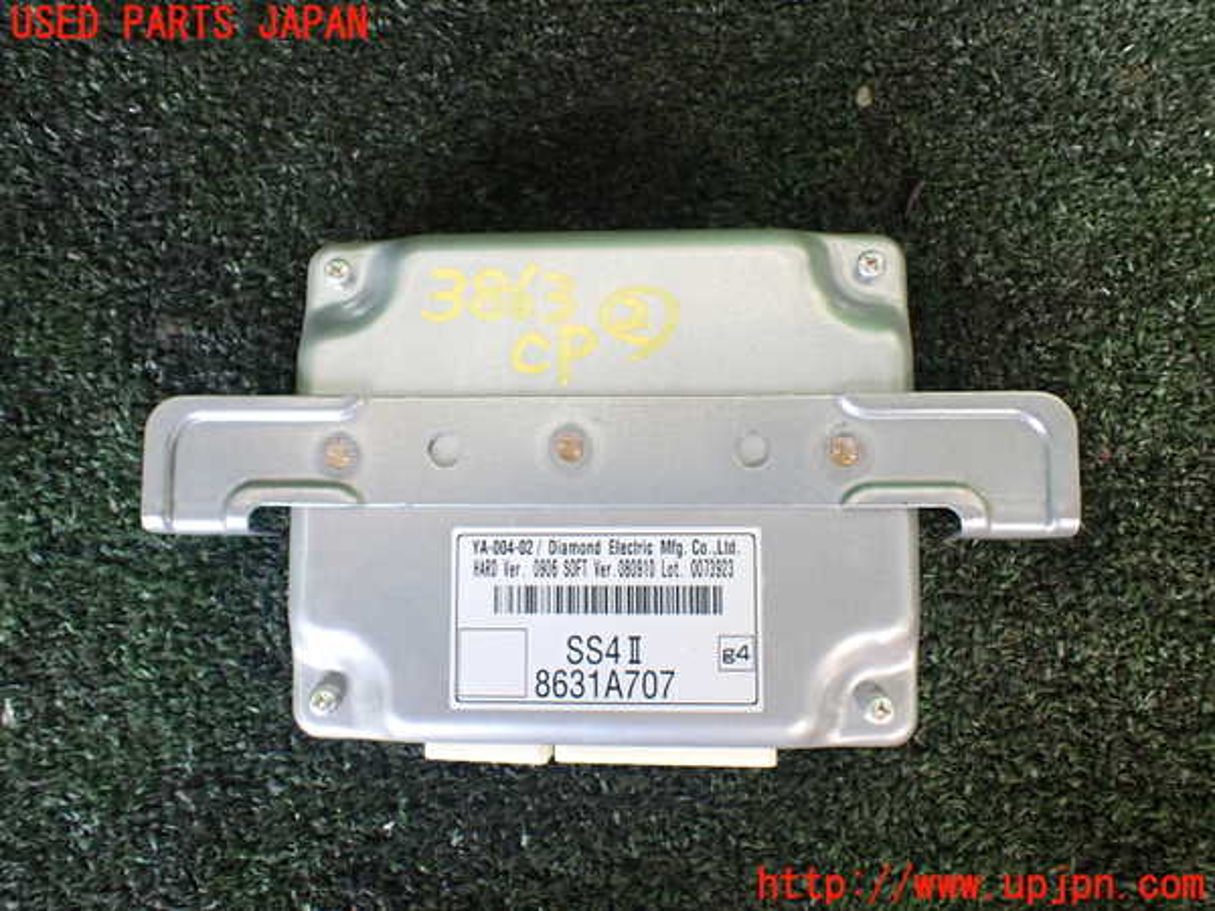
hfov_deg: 60.0
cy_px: 456
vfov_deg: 46.8
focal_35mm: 30
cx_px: 608
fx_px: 1053
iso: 320
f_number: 2.3
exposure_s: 1/125
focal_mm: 5.4
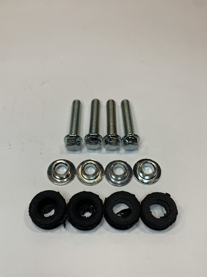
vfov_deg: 59.7
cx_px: 101
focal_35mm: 30
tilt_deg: -65.3
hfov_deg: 46.8
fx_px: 239
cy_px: 159
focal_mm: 4.25
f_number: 1.8
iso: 32
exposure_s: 1/120
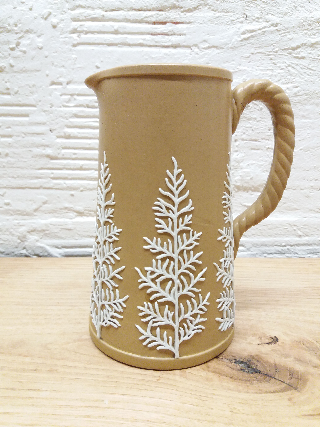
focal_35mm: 28
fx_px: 345
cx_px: 160
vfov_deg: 63.4
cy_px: 214
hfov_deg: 49.7
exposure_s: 1/100
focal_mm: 3.7
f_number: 1.9
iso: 200
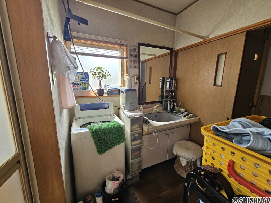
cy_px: 102
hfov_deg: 106.2
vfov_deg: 89.9
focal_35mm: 13
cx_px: 136
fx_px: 102
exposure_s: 1/60
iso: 200
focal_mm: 2.2
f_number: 2.2
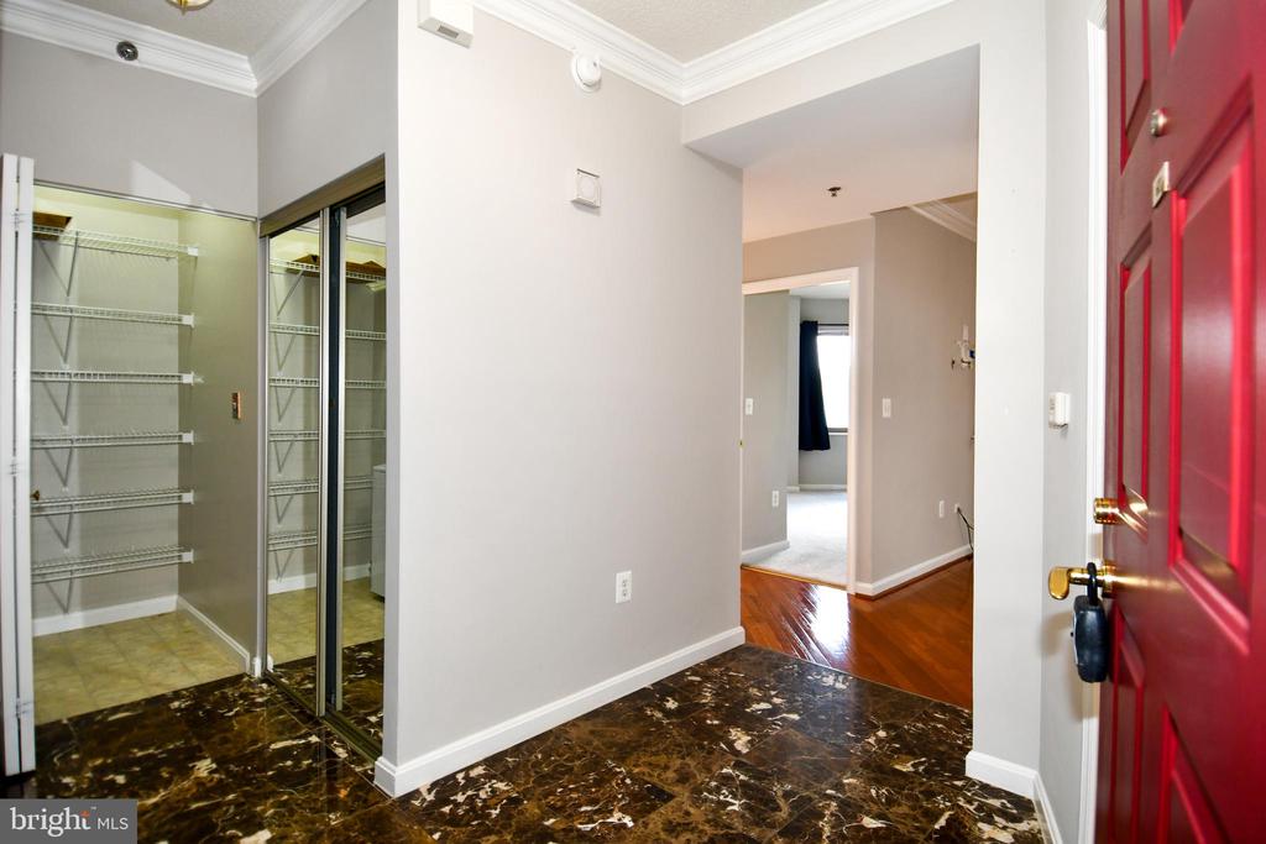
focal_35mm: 18
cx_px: 633
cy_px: 422
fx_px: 633
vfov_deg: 67.4
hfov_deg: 90.0
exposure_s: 1/60
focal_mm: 12
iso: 400
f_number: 4
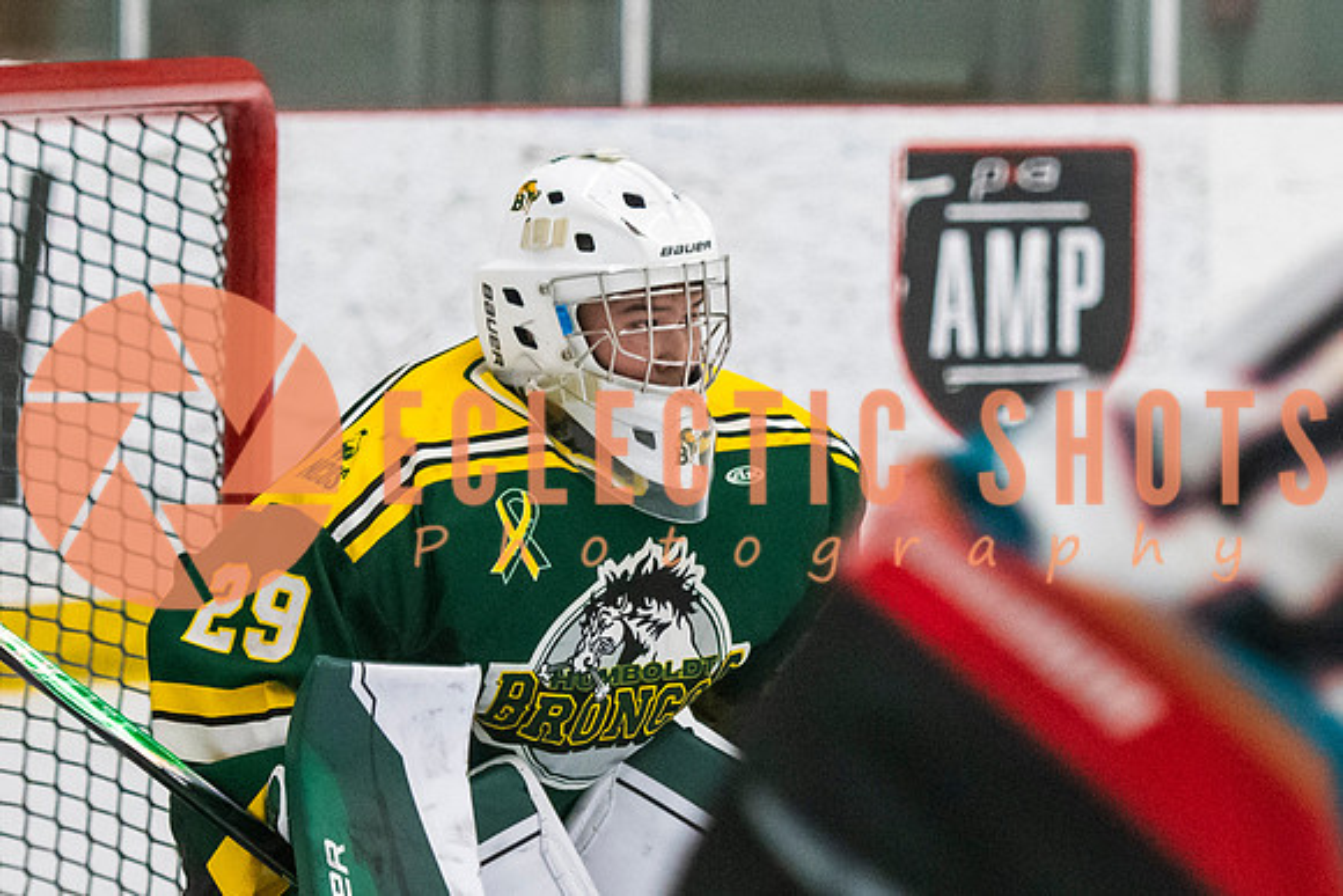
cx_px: 699
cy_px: 543
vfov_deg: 4.0
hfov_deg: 6.1
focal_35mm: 340
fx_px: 12687
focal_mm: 105
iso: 2500
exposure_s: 1/640
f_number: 3.2
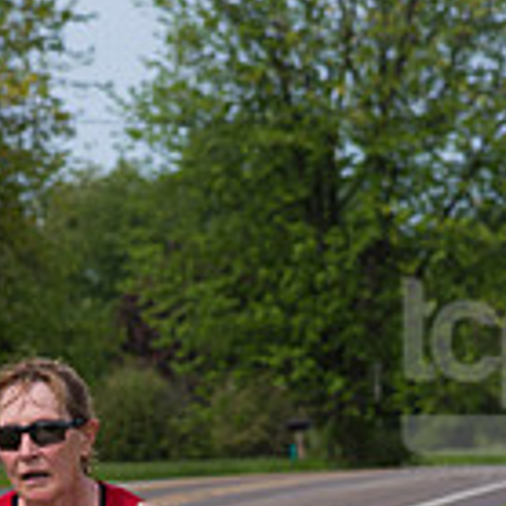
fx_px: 5474
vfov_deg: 5.2
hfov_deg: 5.3
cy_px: 768
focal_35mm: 331
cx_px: 87
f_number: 6.3
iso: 200
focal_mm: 120
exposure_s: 1/640
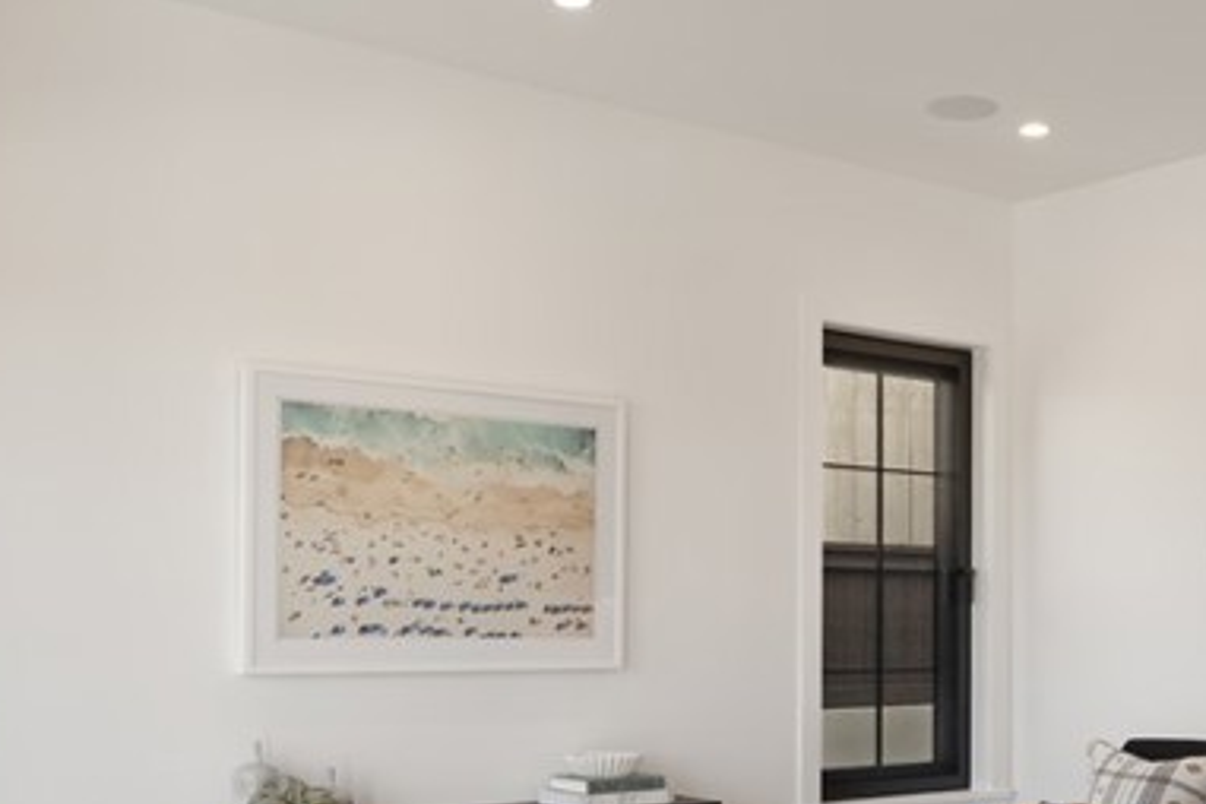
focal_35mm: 51
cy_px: 616
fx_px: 1708
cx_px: 867
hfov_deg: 38.1
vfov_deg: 26.1
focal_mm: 19
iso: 800
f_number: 9
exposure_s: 1/13
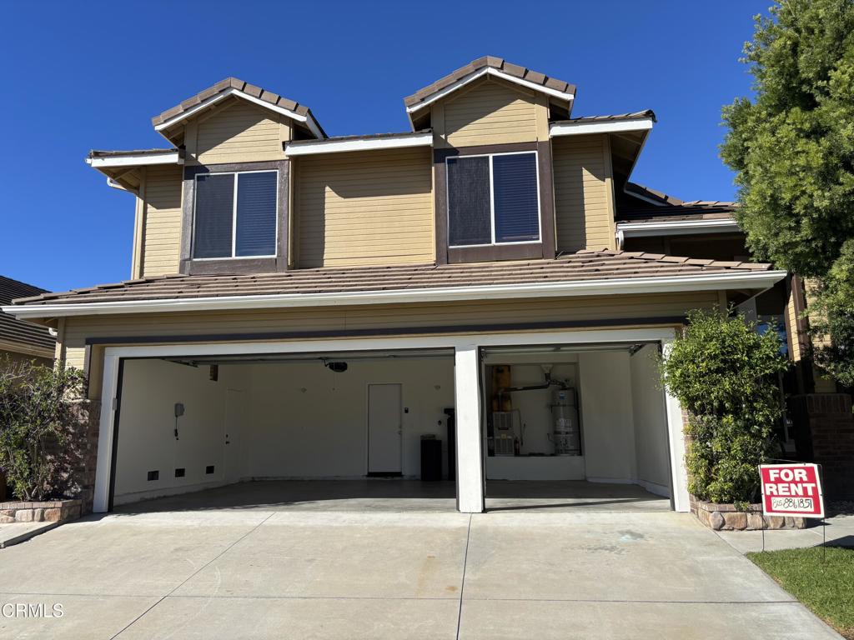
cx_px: 427
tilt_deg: +11.0
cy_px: 320
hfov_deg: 67.3
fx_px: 641
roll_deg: +0.5
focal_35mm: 26
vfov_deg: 53.1
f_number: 1.6
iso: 50
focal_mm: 5.96
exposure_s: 1/3311
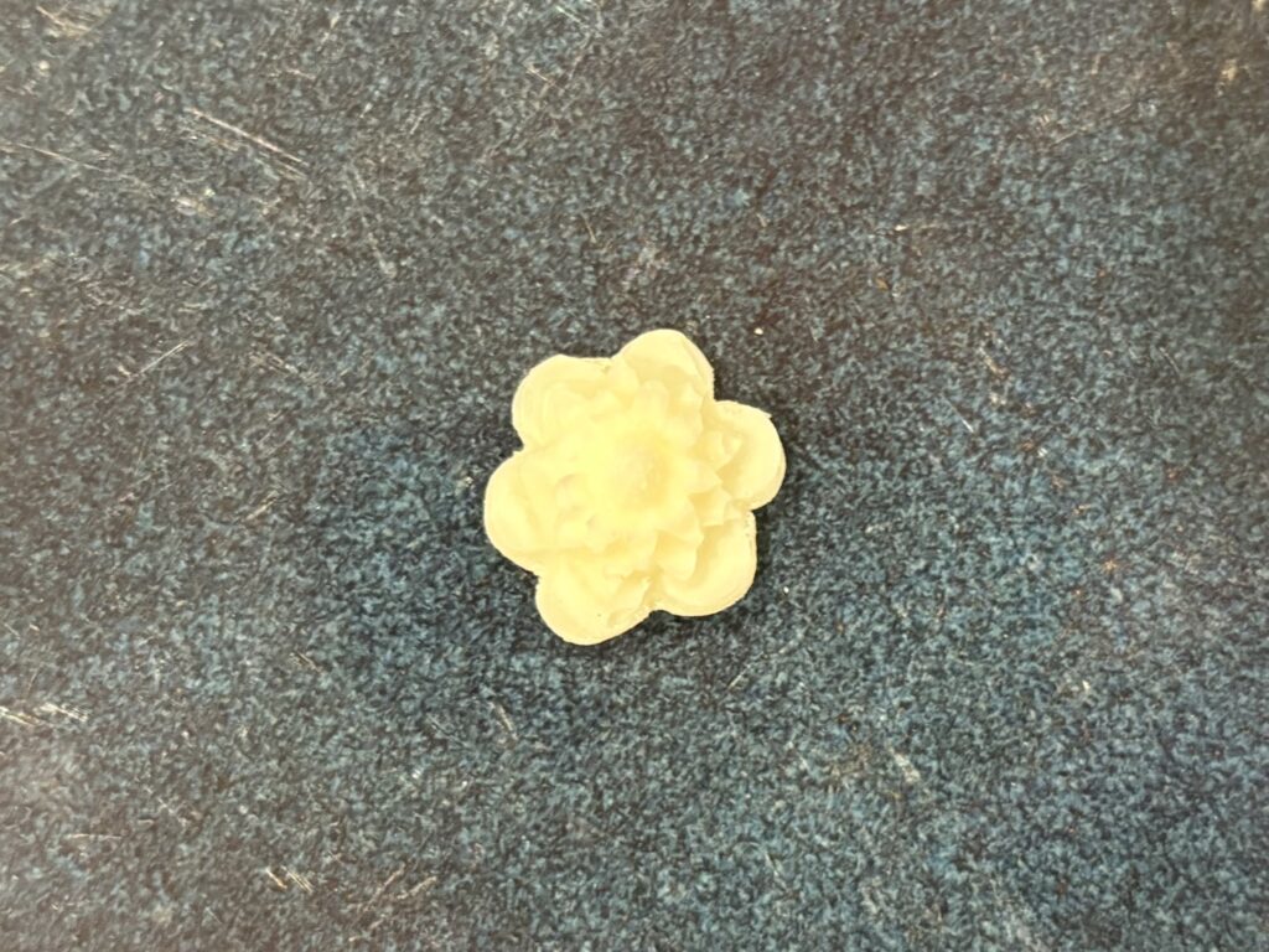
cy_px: 476
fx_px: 953
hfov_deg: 67.3
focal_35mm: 26
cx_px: 634
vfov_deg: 53.1
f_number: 1.6
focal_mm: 5.96
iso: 400
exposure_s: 1/40
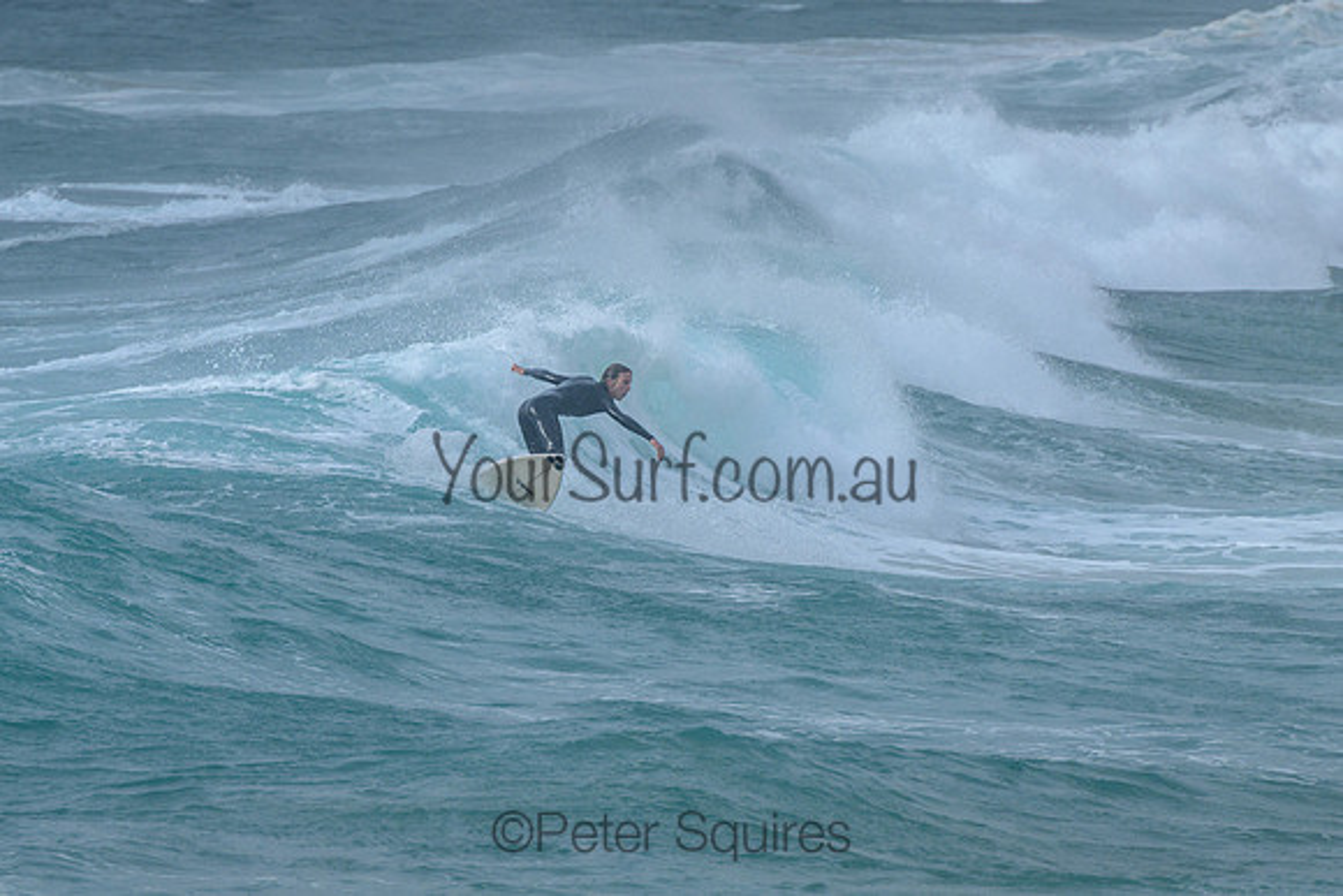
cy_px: 459
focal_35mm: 550
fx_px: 20534
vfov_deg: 2.5
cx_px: 616
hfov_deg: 3.7
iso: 500
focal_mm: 400
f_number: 9
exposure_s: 1/2000
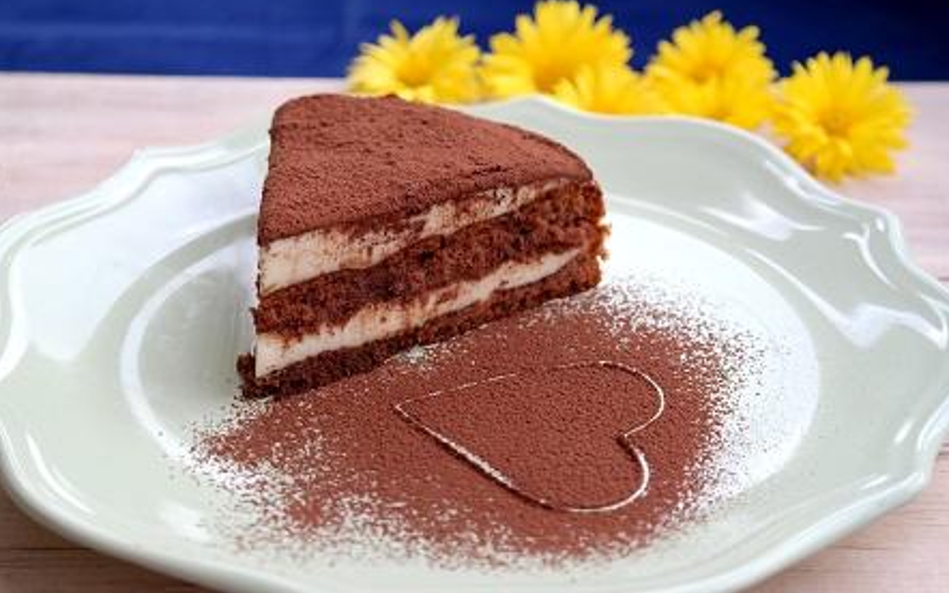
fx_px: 1629
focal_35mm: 63
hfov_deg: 32.5
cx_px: 474
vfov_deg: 20.6
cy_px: 295
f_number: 5
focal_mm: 40
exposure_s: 1/100
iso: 200
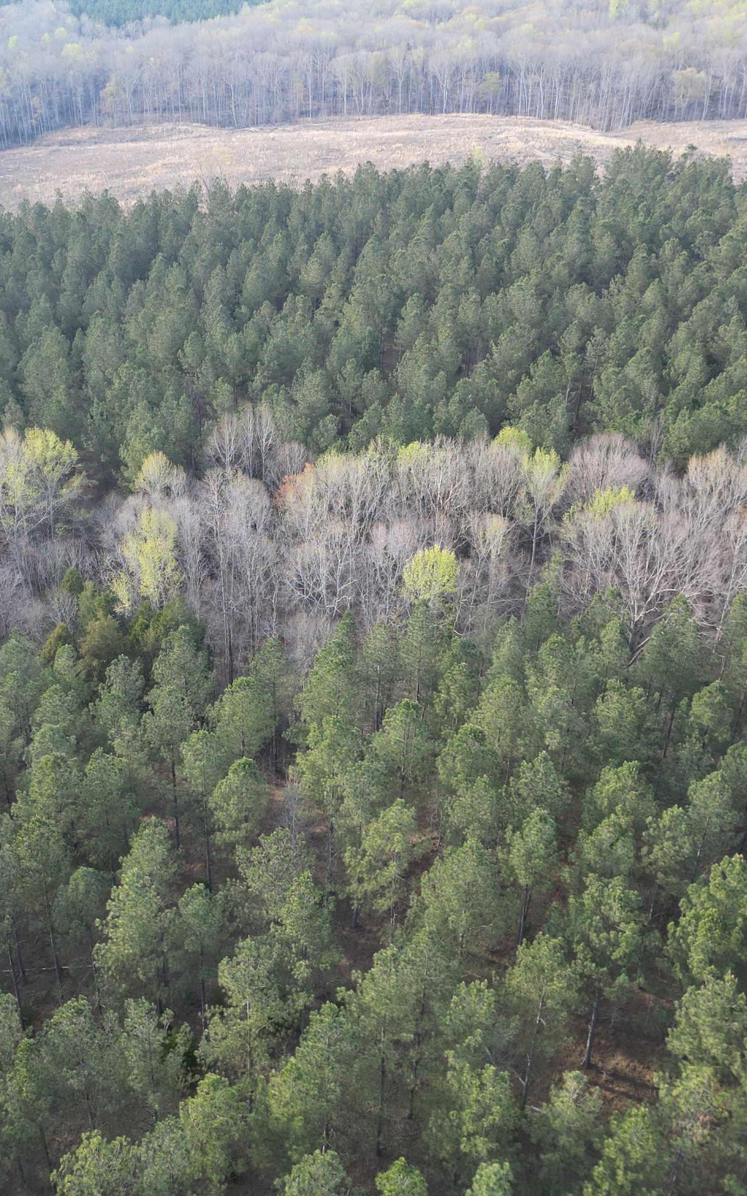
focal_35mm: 34
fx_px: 1107
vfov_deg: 56.7
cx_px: 295
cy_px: 598
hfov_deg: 37.1
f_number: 1.7
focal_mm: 6.72
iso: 100
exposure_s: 1/250
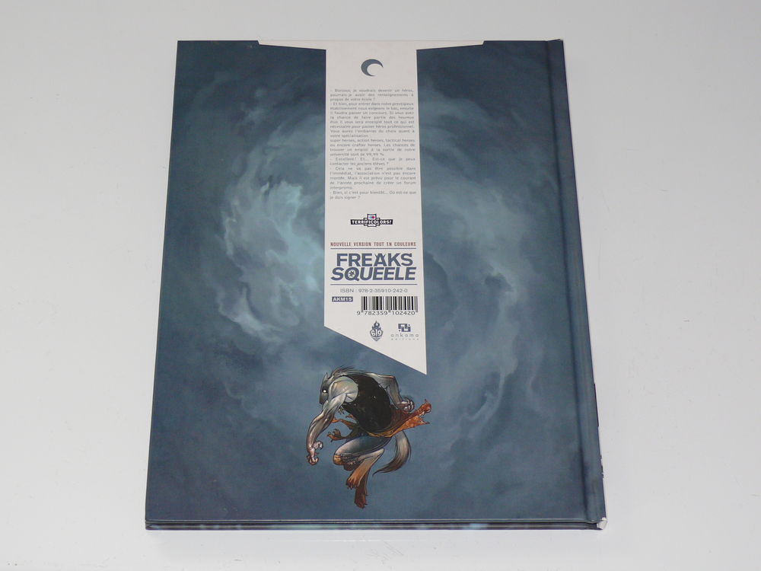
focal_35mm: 81
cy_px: 286
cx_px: 380
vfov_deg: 18.2
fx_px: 1781
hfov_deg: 24.1
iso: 100
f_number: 3.2
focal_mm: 13.1
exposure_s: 1/30
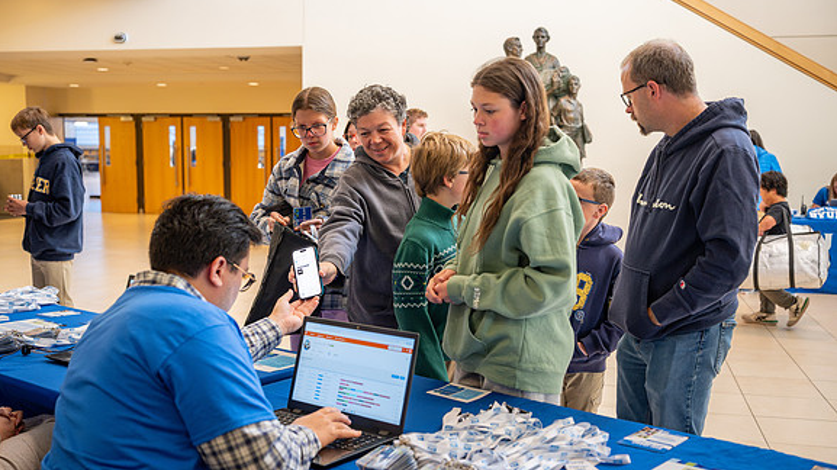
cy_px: 252
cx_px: 418
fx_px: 865
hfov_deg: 51.6
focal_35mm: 39
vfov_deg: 30.4
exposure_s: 1/200
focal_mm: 37
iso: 1250
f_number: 3.2
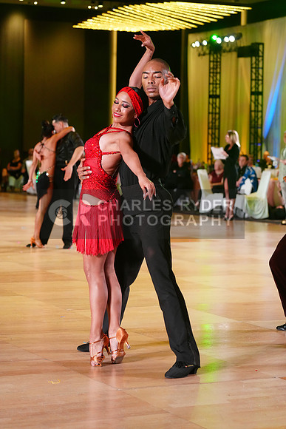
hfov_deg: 15.0
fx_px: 1084
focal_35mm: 91
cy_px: 214
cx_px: 143
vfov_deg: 22.4
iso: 3200
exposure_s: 1/400
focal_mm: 91
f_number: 4
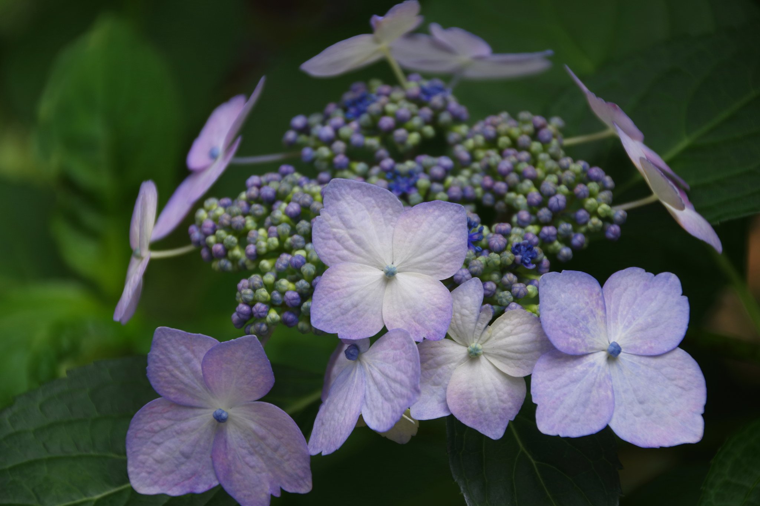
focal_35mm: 172
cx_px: 380
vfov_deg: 7.9
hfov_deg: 11.9
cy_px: 253
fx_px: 3639
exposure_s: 1/125
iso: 160
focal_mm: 115
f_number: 5.6
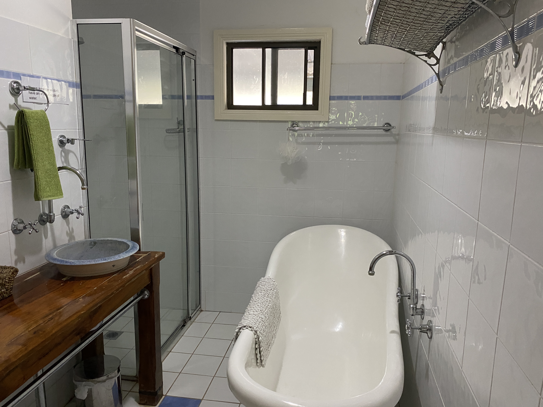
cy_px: 204
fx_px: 408
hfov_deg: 67.3
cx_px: 272
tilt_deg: -10.2
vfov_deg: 53.1
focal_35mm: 26
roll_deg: -0.2
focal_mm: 4.25
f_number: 1.8
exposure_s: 1/50
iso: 320
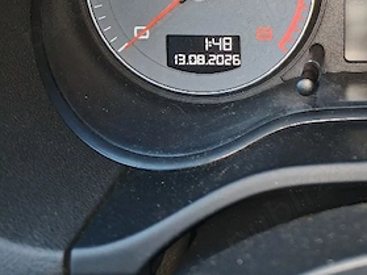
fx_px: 615
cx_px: 362
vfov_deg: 24.0
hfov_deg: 31.0
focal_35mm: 58
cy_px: -7
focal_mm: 6.67
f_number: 1.9
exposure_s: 1/33
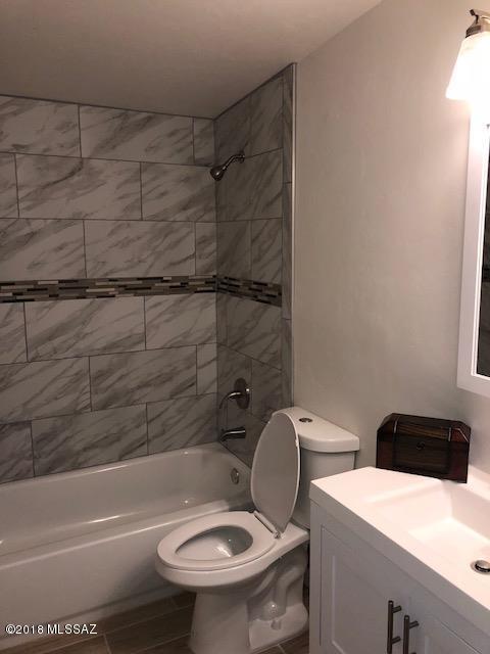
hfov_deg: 49.7
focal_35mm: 28
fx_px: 528
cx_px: 245
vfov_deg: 63.4
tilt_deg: -9.3
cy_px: 327
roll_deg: +0.2
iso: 64
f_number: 1.8
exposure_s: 1/120
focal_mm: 4
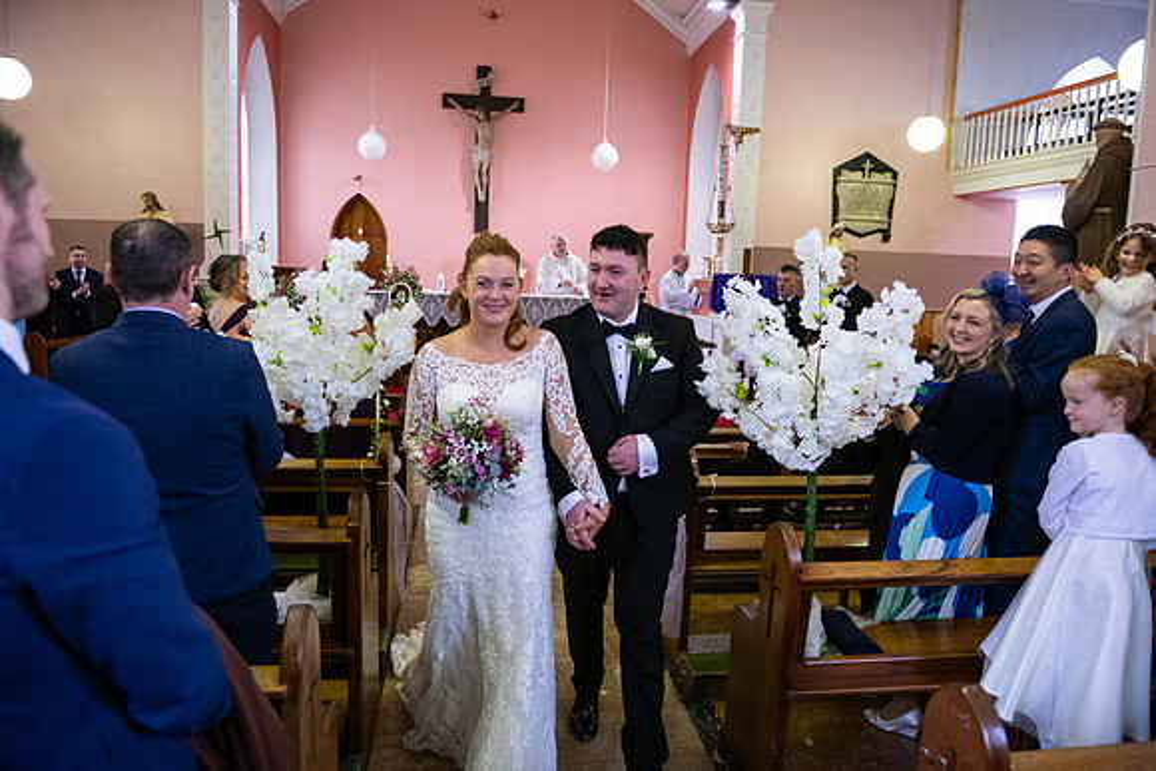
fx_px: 771
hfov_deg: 73.7
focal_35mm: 24
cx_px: 578
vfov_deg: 53.2
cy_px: 386
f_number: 3.5
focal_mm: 24
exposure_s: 1/160
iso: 1250
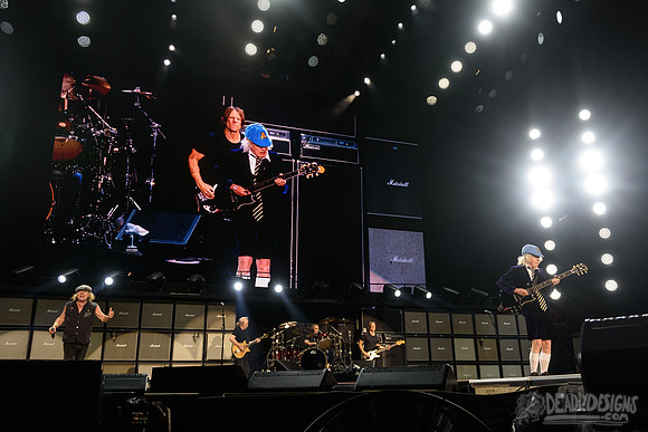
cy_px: 223
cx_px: 340
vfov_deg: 41.3
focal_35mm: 32
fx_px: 573
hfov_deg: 58.9
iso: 2500
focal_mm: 27
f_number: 4
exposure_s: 1/500
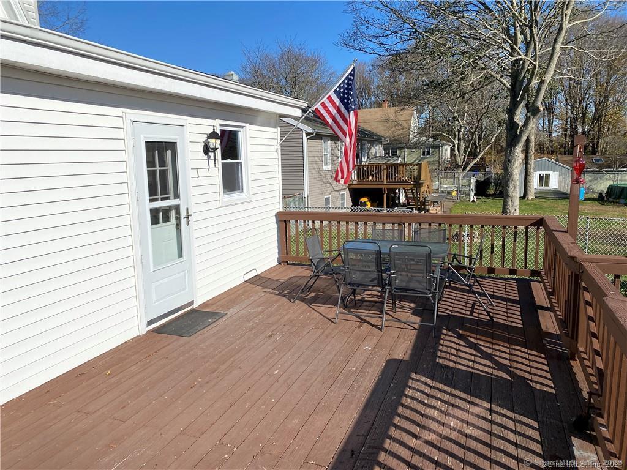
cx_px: 314
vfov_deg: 53.1
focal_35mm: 26
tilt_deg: -10.9
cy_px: 235
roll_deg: +1.2
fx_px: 471
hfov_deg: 67.3
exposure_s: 1/6757
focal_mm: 4.25
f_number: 1.8
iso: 32
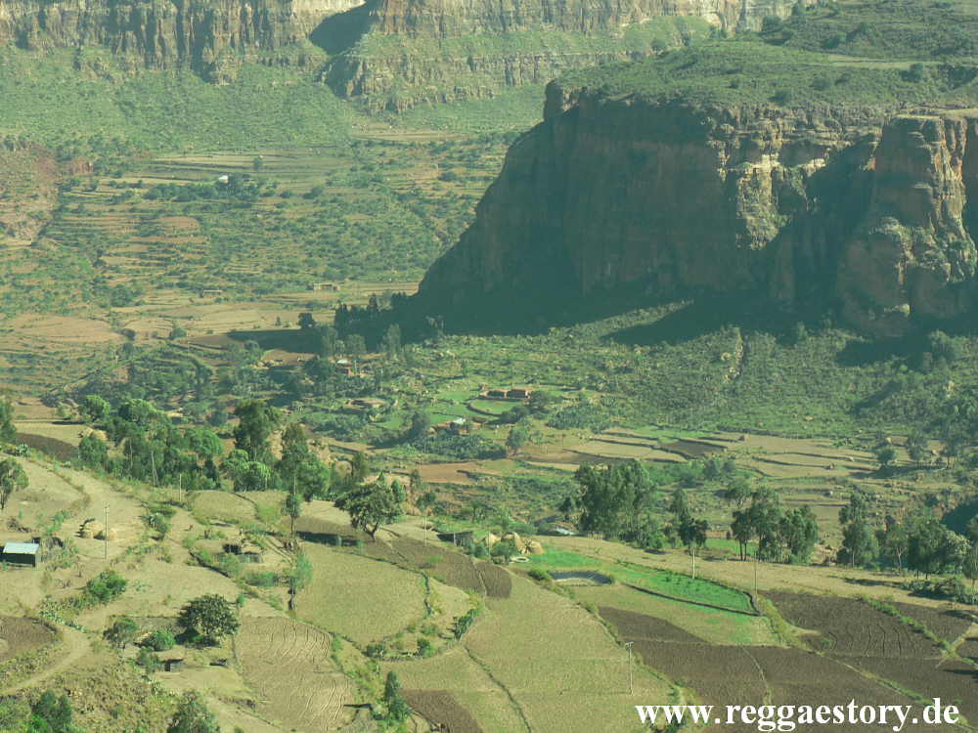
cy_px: 366
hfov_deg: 15.6
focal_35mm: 126
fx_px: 3560
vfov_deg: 11.8
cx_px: 489
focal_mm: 21.6
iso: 64
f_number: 4
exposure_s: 1/250
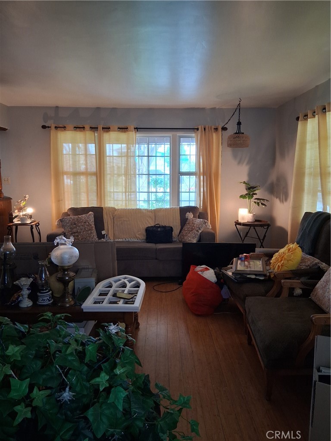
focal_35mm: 26
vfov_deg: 67.3
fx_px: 331
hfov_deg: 53.1
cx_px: 166
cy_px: 220
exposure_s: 1/60
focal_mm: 3.98
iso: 320
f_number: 1.8
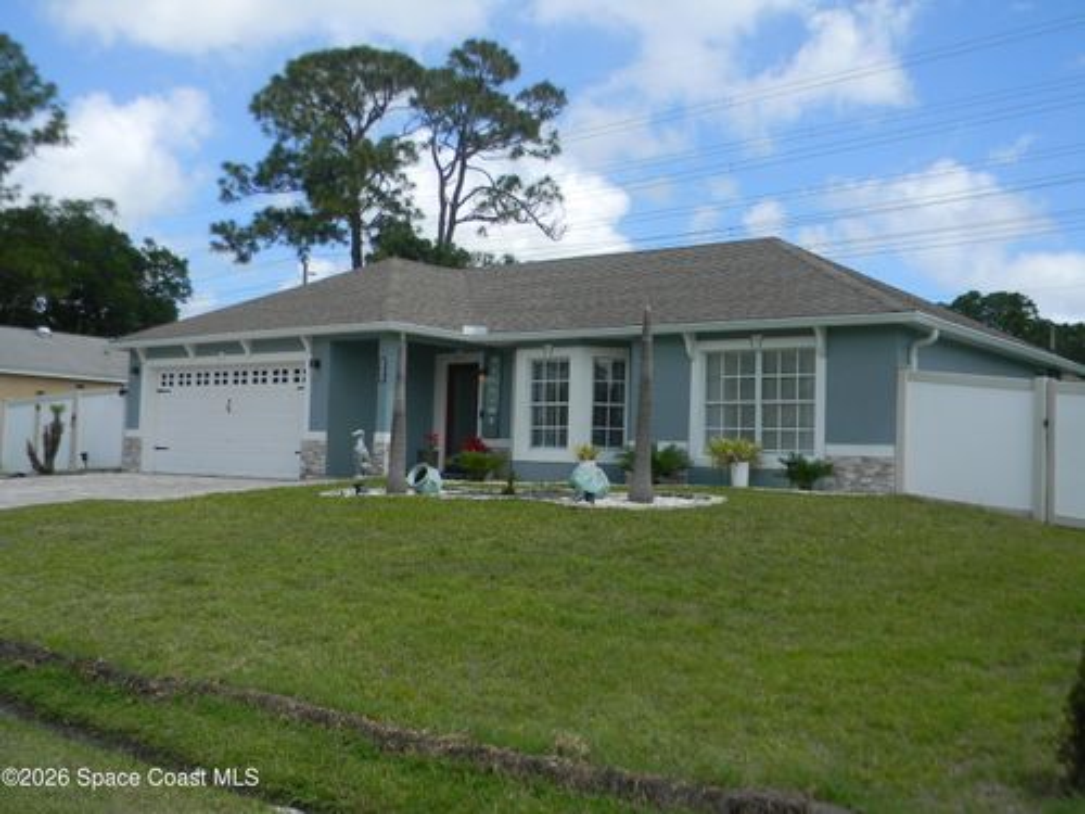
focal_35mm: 36
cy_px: 407
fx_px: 1128
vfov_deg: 39.7
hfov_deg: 51.4
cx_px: 542
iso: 80
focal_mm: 6.4
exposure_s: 1/782
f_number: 3.7
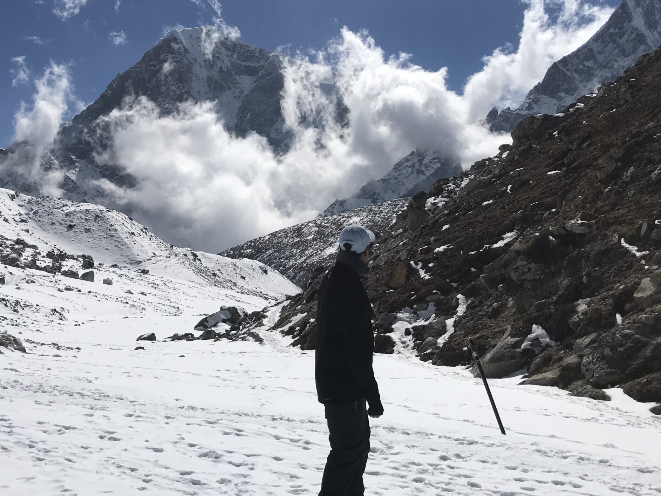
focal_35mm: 38
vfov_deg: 37.6
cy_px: 197
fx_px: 726
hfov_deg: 48.9
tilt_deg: +6.0
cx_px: 303
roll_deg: -1.6
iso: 25
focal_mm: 3.99
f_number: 1.8
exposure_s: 1/13699
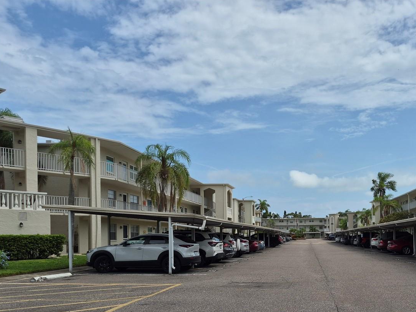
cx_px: 304
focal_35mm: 34
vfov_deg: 40.7
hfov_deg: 52.0
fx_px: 409
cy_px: 230
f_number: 1.8
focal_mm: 5.4
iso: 64
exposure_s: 1/7696
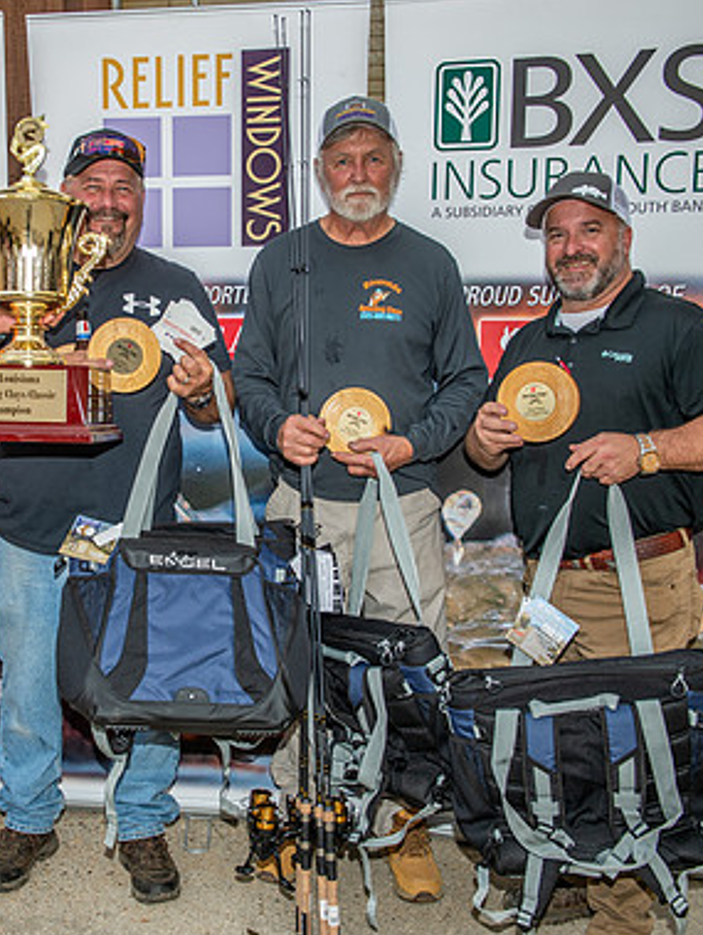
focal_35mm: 47
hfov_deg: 30.4
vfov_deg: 40.4
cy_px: 471
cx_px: 173
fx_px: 1271
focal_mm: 32
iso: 160
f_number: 6.3
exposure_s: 1/200
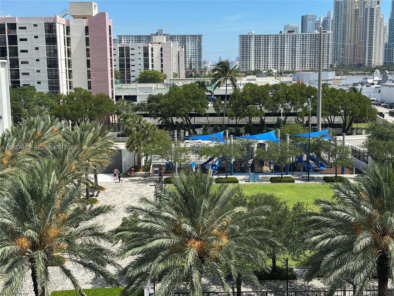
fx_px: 546
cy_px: 148
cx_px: 197
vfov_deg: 30.3
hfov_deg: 39.7
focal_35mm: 48
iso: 64
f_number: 1.78
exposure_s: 1/2976
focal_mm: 6.86
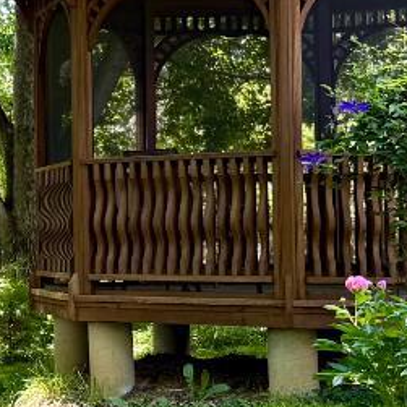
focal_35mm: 127
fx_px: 1689
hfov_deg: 13.0
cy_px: 144
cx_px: -216
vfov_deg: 13.7
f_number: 1.78
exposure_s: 1/204
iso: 80
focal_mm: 6.76
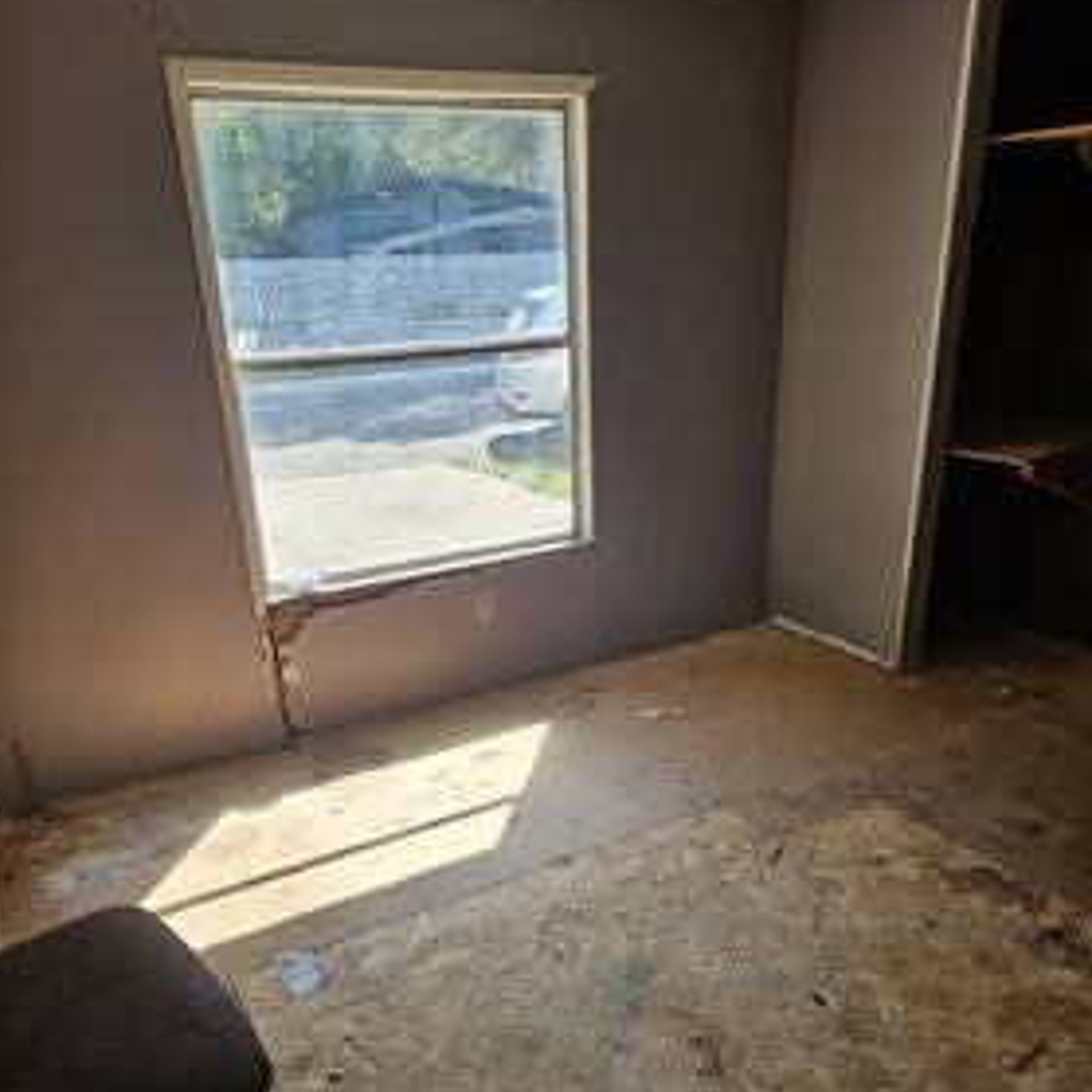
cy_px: 693
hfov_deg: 57.3
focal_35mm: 28
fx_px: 999
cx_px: 532
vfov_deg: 56.5
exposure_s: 1/180
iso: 25
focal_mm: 6.3
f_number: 1.7
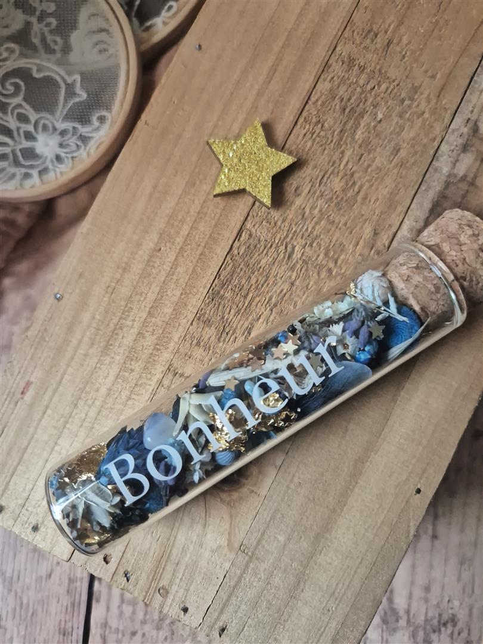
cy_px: 322
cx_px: 242
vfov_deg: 73.9
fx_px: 428
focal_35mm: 23
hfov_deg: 58.9
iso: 800
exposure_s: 1/100
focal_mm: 5.4
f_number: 1.8
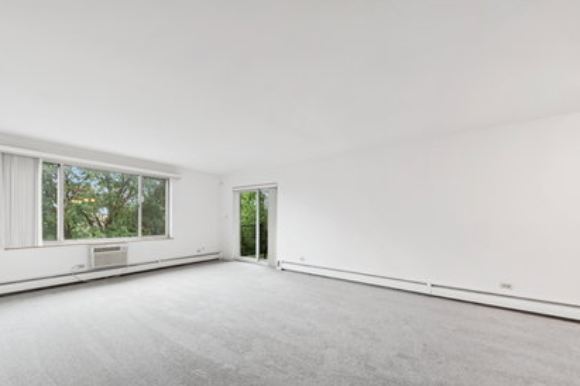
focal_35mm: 14
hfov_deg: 103.7
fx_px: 226
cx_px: 252
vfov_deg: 80.8
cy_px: 218
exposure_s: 1/3.33
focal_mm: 12
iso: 200
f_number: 9
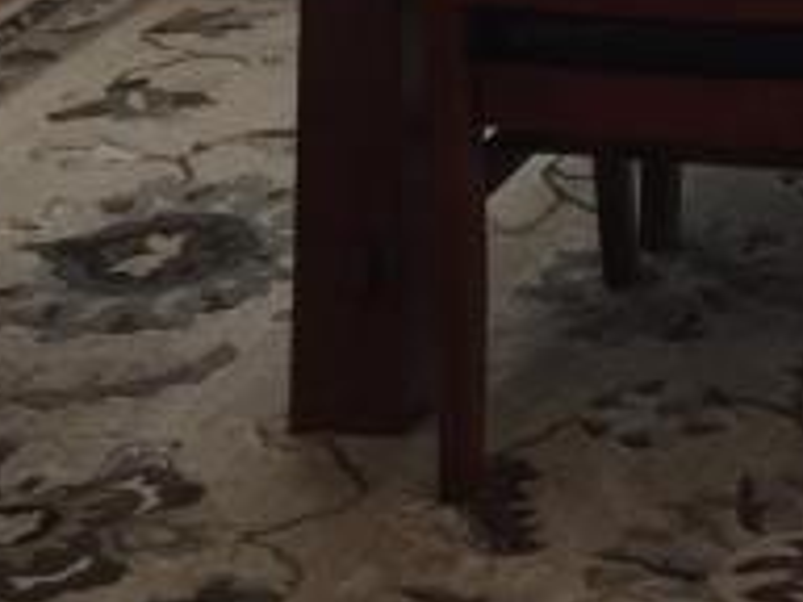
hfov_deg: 11.9
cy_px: -389
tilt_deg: -11.2
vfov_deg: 9.2
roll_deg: -0.7
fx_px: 3596
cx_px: 1338
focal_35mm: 155
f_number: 2.2
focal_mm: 4.15
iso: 32
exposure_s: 1/60
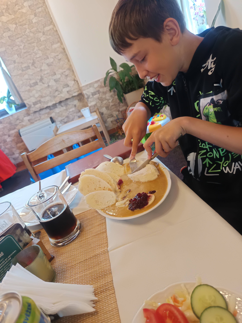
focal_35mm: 24
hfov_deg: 56.8
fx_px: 224
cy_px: 162
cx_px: 121
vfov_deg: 71.6
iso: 1016
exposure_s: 1/33.3
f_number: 1.7
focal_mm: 5.31
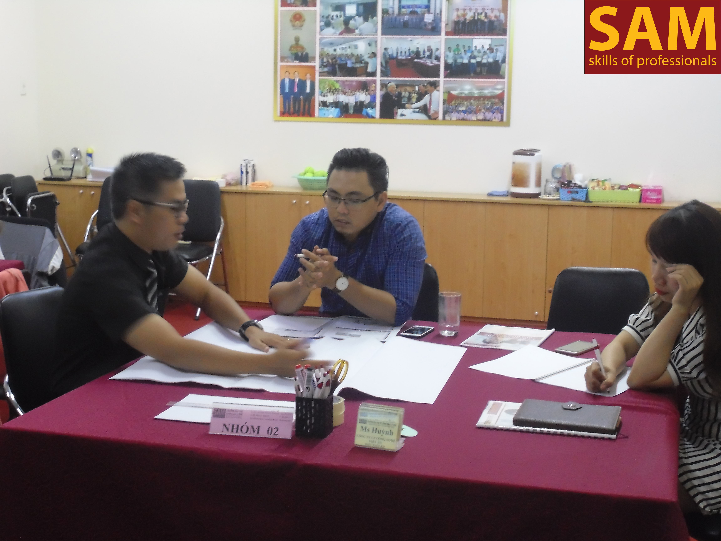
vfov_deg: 26.1
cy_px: 270
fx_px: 1166
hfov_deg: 34.3
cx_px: 360
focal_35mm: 56
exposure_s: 1/10
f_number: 5.2
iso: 400
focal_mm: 10.1
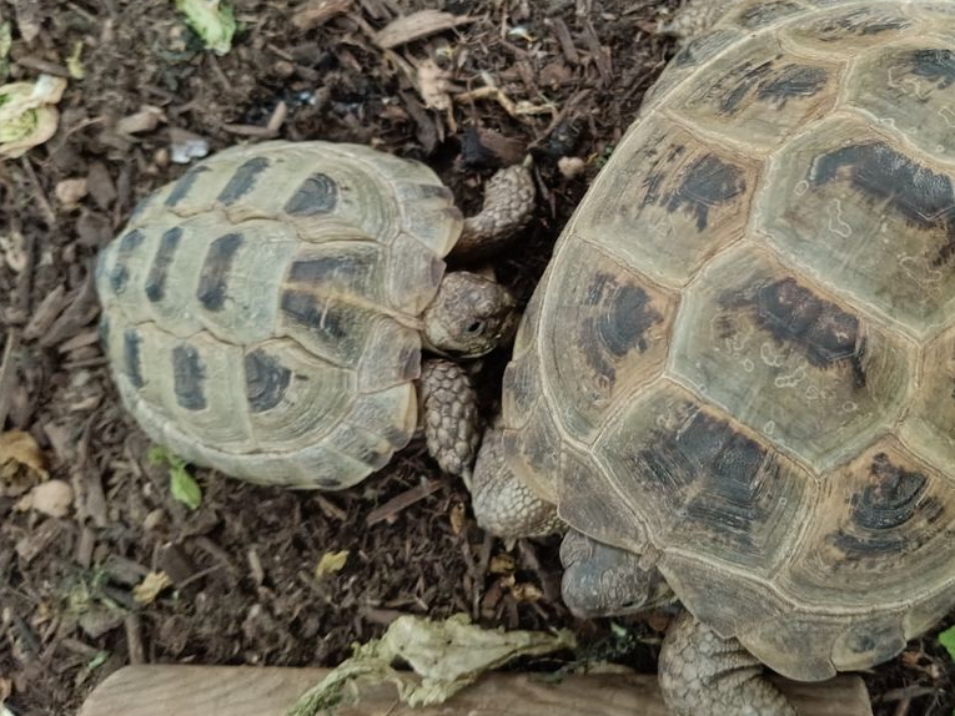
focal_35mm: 34
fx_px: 938
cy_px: 277
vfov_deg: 41.6
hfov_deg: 53.4
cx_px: 590
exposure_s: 1/14.3
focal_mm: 4.81
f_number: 1.8
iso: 6585
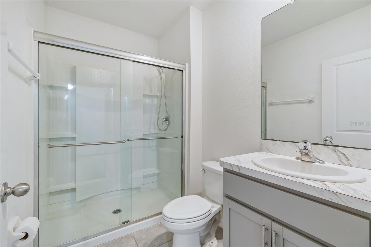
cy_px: 124
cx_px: 186
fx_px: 155
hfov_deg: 100.4
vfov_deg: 77.3
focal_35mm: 15
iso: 100
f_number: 7.1
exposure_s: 1/3.33
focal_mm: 10
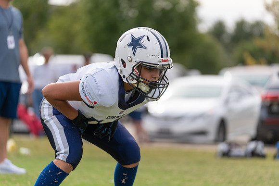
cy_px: 93
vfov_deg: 9.3
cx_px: 140
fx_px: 1147
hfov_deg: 13.9
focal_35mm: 148
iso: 125
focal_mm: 148
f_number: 2.8
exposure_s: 1/1250
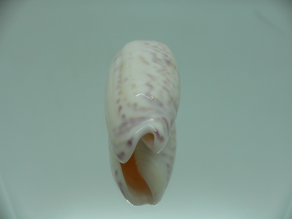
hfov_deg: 52.6
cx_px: 146
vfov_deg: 40.7
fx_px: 295
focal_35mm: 35
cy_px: 110
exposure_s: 1/60
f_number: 2.8
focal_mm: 4.6
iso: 80
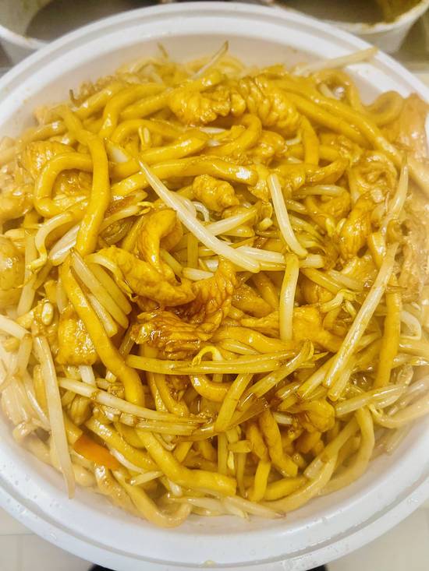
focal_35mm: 25
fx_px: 413
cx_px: 214
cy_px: 286
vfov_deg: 69.4
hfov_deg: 54.9
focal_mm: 5.1
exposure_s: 1/60
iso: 200
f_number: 1.6
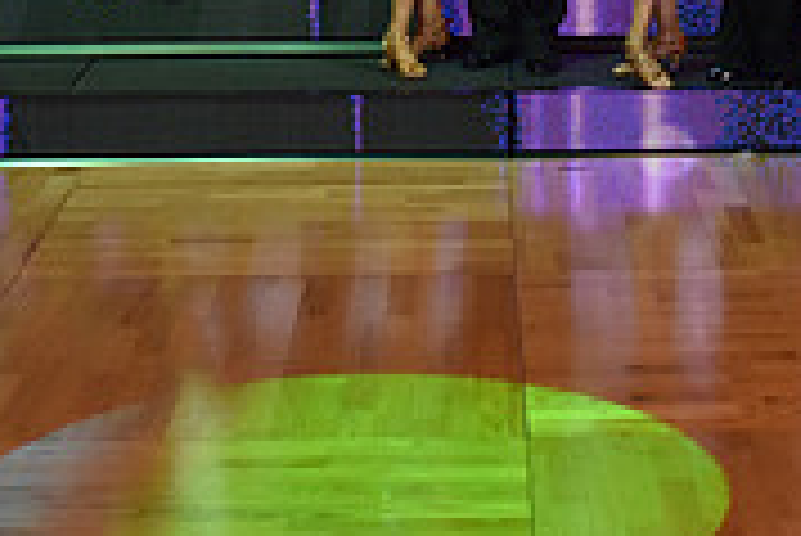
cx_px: 616
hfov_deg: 18.3
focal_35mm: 111
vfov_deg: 11.8
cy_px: -259
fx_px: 2472
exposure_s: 1/250
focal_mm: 34
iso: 2000
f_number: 5.6
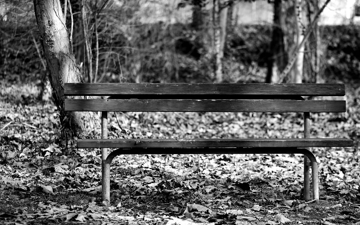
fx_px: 1226
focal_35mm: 125
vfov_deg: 10.5
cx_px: 210
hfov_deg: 16.7
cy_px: 99
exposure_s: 1/250
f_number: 2.8
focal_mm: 105
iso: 100
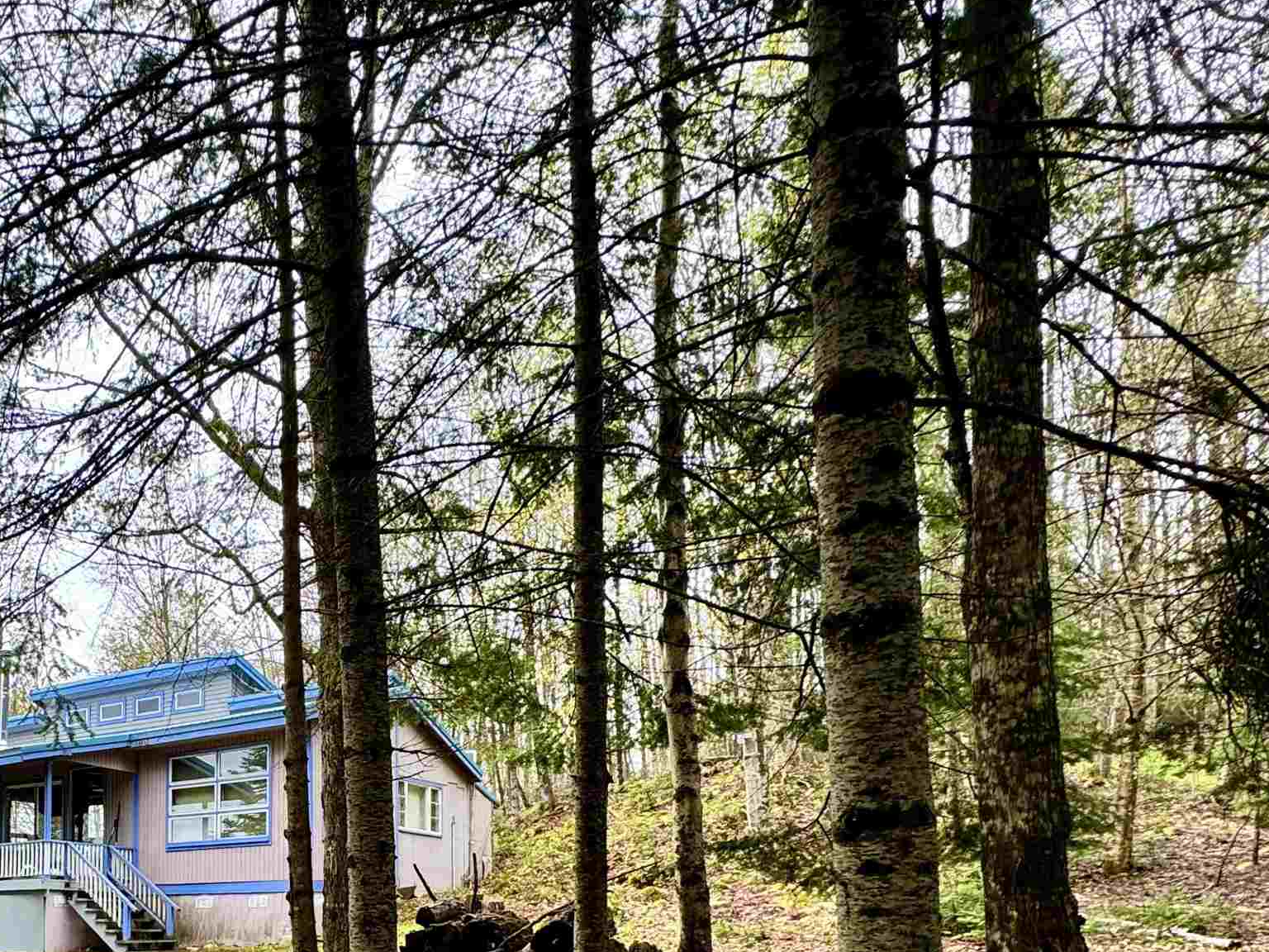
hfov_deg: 55.8
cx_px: 152
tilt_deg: +3.0
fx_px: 1026
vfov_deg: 44.9
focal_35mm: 28
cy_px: 867
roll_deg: -1.0
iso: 50
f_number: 2.2
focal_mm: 2.22
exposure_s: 1/99
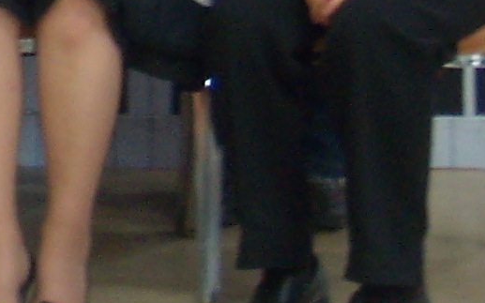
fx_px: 3661
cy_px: -608
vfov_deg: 4.5
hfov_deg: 7.0
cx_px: -804
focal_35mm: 277
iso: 100
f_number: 3.7
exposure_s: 1/8.3
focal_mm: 8
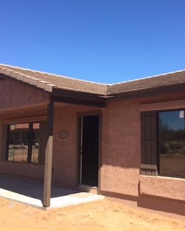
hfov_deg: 35.6
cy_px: 103
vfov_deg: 43.7
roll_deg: +0.0
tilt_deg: +8.5
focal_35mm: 42
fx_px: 287
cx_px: 106
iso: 32
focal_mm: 4.15
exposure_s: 1/1068
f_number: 2.2
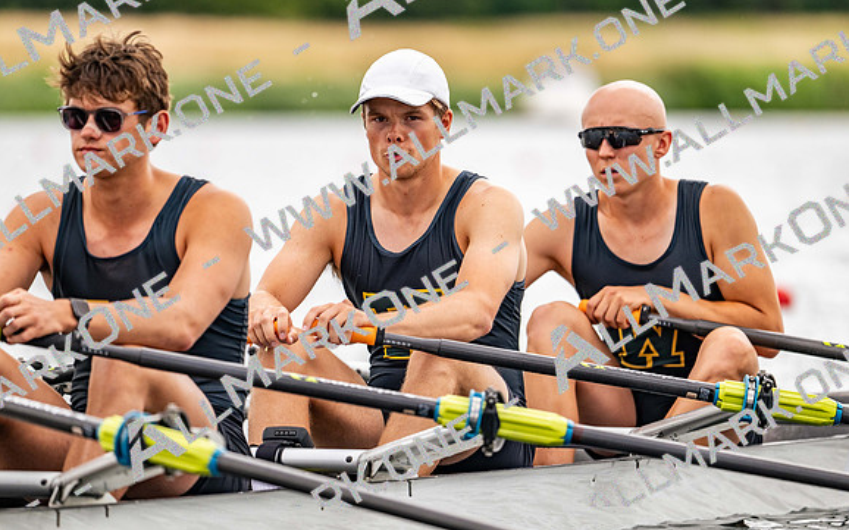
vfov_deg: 3.2
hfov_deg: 5.1
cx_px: 424
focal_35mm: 409
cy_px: 255
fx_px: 9462
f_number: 4.5
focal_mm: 400
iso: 560
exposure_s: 1/2500
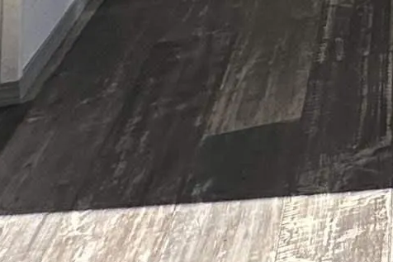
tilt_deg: +1.0
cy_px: -453
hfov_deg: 14.3
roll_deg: -1.3
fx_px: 1026
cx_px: 954
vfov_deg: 11.0
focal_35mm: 94
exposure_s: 1/145
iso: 40
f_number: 2.2
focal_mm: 2.22
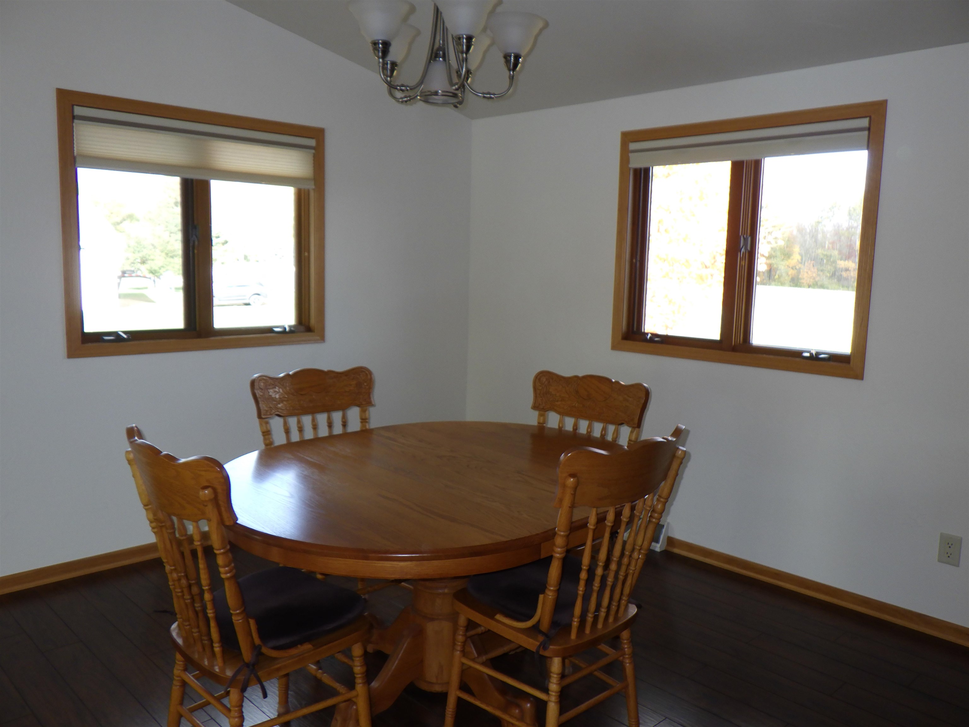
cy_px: 364
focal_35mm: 28
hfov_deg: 63.4
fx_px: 784
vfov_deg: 49.7
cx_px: 484
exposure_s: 1/60
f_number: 3.5
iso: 125
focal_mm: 5
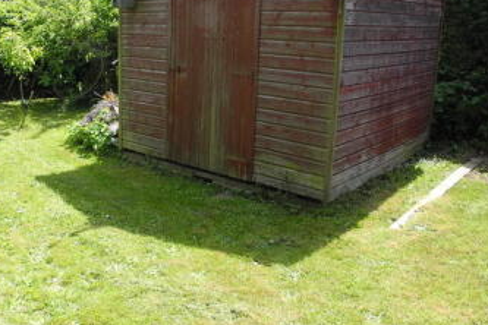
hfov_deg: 38.3
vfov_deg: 26.4
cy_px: 122
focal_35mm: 51
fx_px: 691
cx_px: 150
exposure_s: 1/437
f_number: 2.8
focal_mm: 6
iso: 100
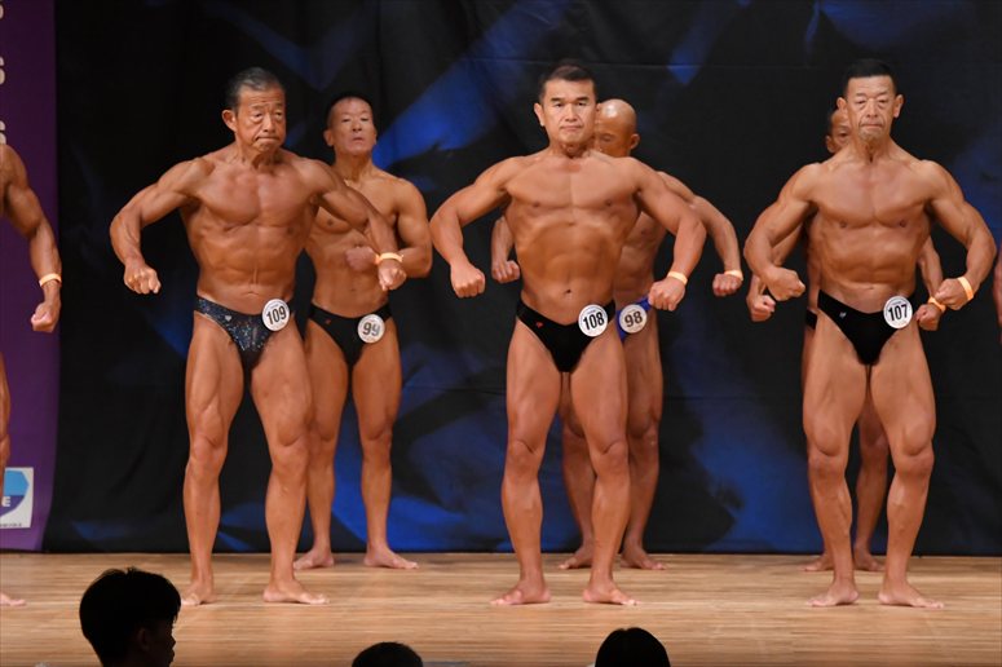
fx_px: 7511
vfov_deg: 5.1
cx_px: 501
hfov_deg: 7.6
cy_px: 334
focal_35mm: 270
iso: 4000
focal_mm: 180
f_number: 5.6
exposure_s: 1/400
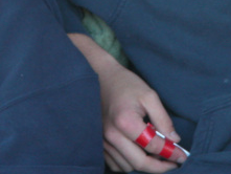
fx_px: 4974
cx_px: 134
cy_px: -125
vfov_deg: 2.0
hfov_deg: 2.7
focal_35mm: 745
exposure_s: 1/40.8
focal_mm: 52.4
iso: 100
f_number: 4.1
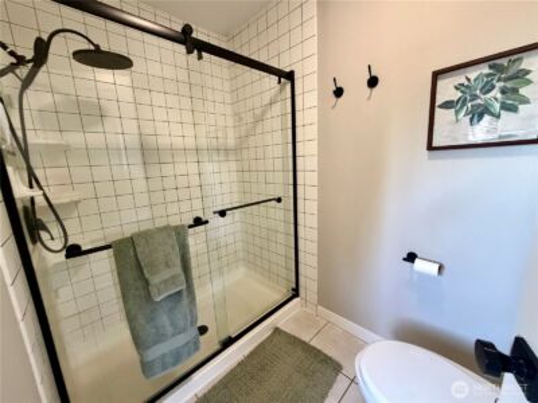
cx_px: 269
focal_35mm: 14
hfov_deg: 102.1
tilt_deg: -9.4
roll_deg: +3.4
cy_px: 202
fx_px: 218
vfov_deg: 85.7
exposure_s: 1/60
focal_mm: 2.22
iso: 500
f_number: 2.2
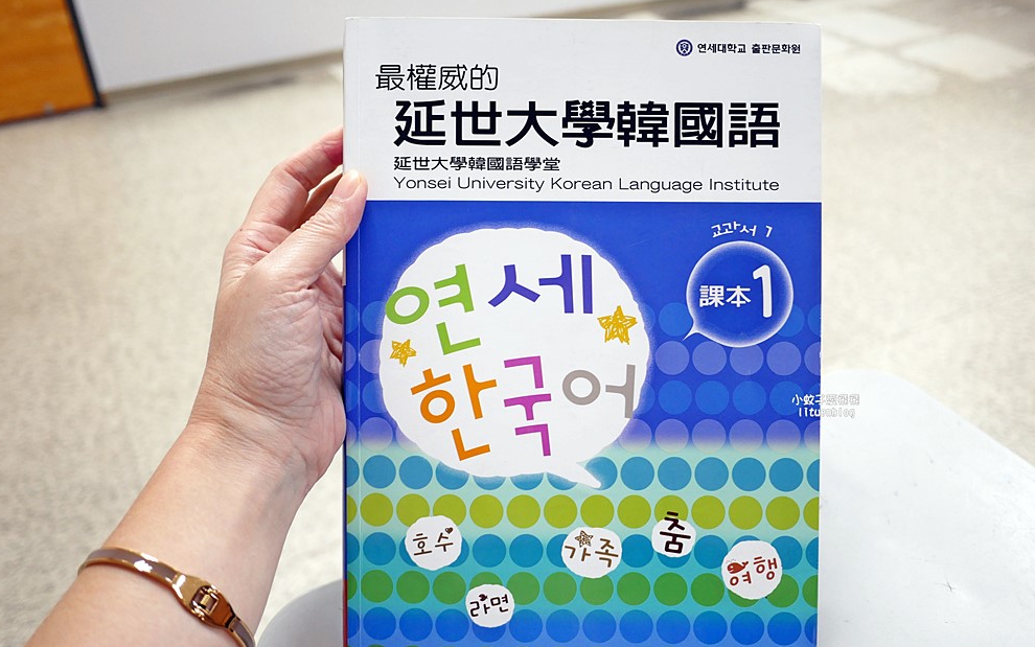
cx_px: 513
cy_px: 339
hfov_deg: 62.9
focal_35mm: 30
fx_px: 846
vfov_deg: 41.8
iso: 250
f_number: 2.5
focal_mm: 14
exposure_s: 1/60
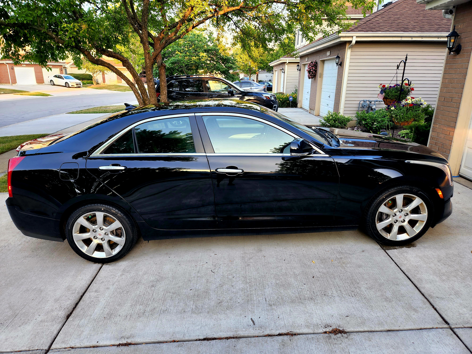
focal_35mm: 23
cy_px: 177
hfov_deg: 73.9
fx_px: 314
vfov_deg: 58.9
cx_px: 236
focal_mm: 5.4
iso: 80
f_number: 1.8
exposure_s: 1/182
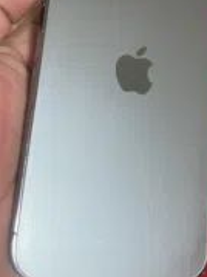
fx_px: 447
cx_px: 156
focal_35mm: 56
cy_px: 70
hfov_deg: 25.7
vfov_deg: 33.7
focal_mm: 5.1
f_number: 1.6
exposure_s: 1/58
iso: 500
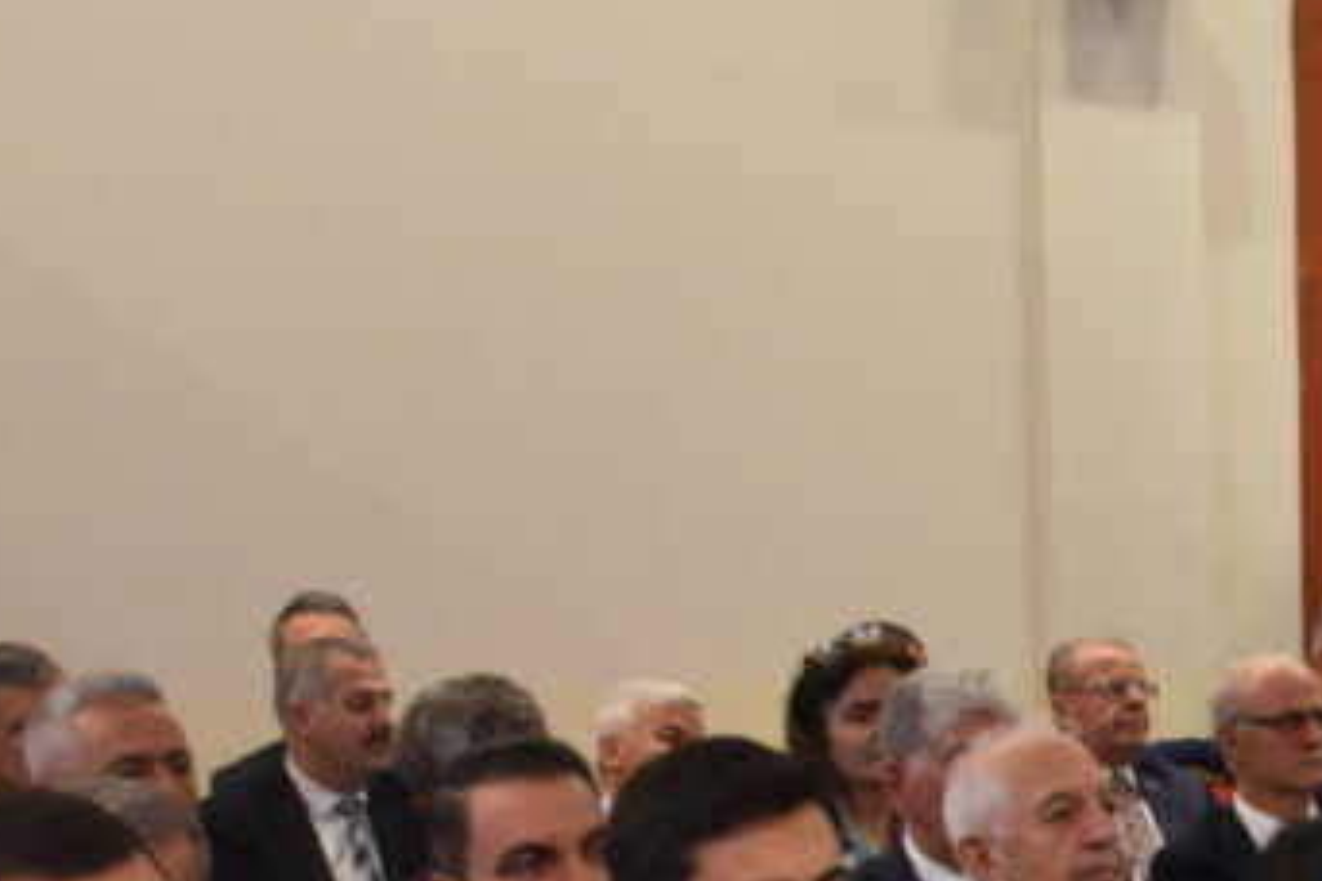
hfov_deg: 18.4
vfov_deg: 13.1
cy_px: 1142
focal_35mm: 101
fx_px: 3709
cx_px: 1855
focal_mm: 18
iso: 1000
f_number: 4
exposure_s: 1/60
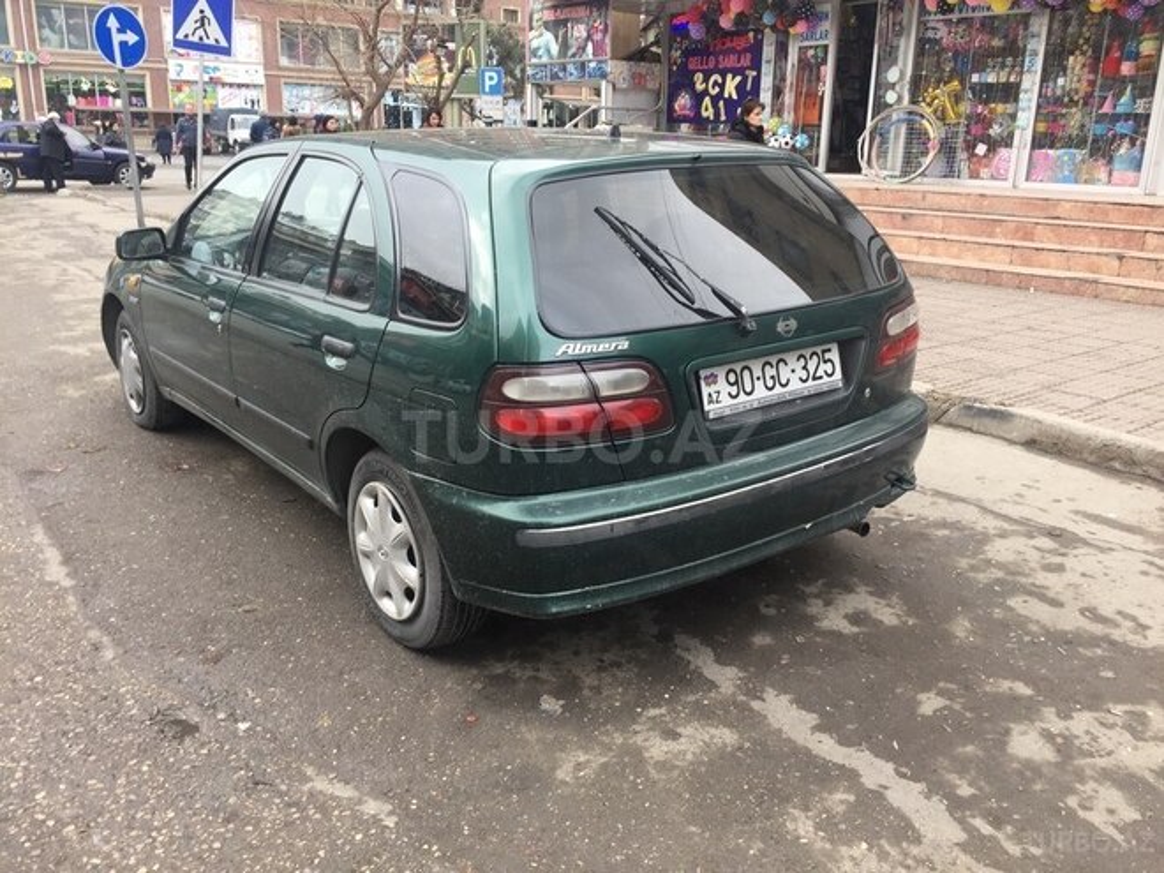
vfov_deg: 48.2
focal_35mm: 29
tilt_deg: -16.1
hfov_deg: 61.7
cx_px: 582
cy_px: 436
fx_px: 975
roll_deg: -0.8
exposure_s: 1/101
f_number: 2.2
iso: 32
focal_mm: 4.15
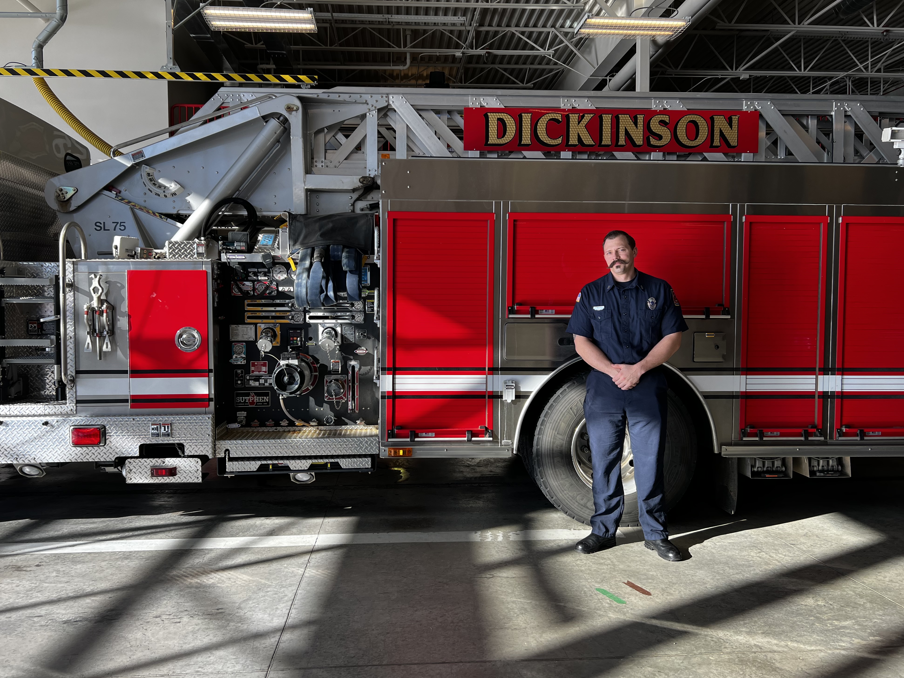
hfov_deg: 65.3
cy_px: 339
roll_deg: -0.2
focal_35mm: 27
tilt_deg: -2.9
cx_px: 440
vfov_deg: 51.4
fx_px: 705
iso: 50
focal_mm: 5.7
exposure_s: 1/394
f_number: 1.5
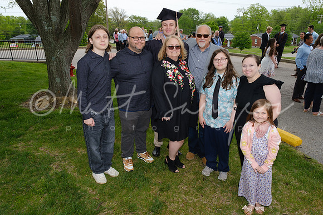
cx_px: 162
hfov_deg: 73.7
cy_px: 108
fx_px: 215
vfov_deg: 53.2
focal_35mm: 24
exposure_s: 1/125
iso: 200
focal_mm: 16
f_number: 8
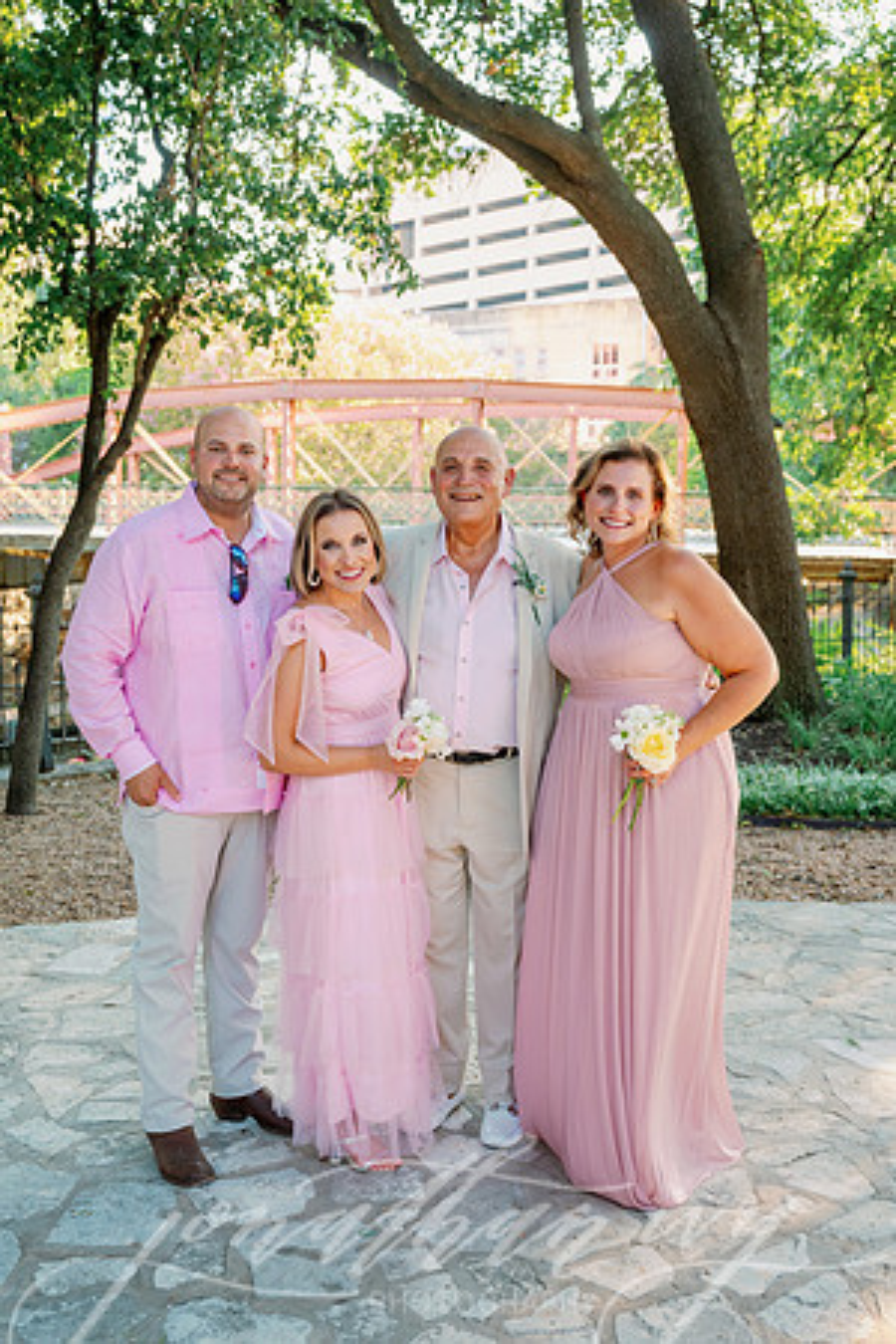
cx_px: 448
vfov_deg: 48.5
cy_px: 672
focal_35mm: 40
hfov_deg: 33.4
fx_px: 1493
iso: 500
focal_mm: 40
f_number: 4.5
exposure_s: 1/200
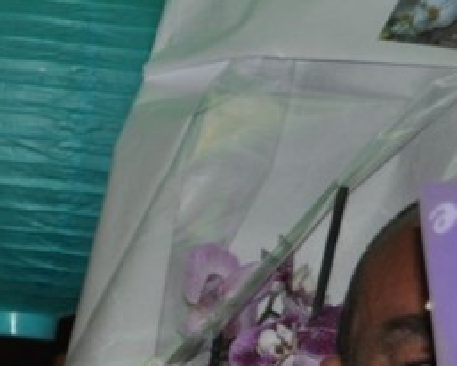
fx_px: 4548
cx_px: -333
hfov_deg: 5.7
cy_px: 567
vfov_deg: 4.6
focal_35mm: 336
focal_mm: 60
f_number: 5
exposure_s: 1/60
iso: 800
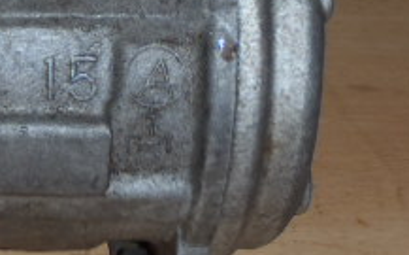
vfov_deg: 10.9
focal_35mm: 119
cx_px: -79
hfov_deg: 16.8
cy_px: -13
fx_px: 1325
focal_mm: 6.83
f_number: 4.6
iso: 100
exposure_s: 1/40
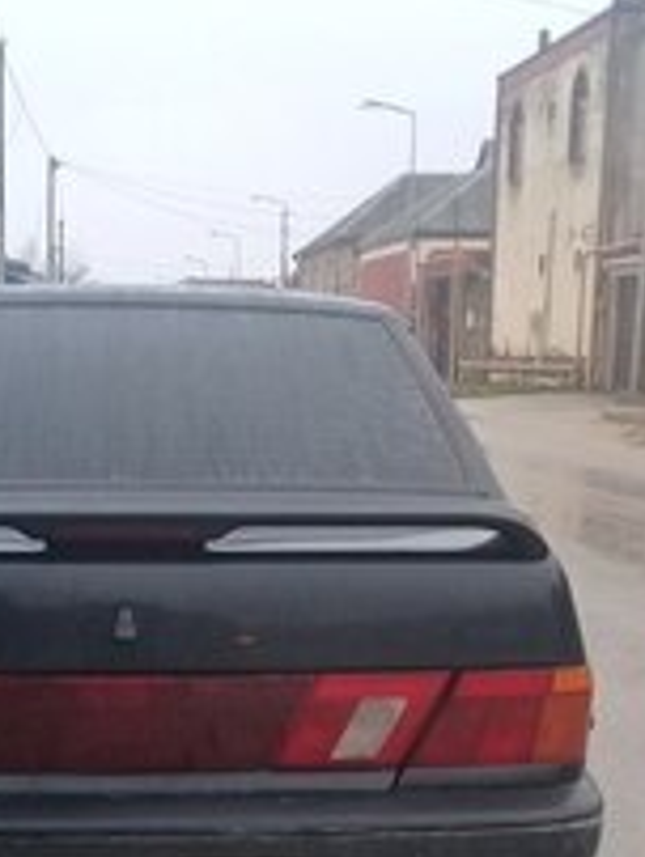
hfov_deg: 19.3
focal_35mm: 76
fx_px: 1884
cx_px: 153
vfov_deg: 24.0
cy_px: 933
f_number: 2.2
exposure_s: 1/33
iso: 50
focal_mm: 3.3
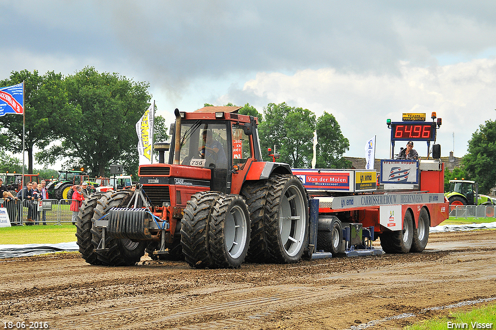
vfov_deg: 11.7
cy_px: 165
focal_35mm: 117
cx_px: 248
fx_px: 1610
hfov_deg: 17.5
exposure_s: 1/1600
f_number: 5.6
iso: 500
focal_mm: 78
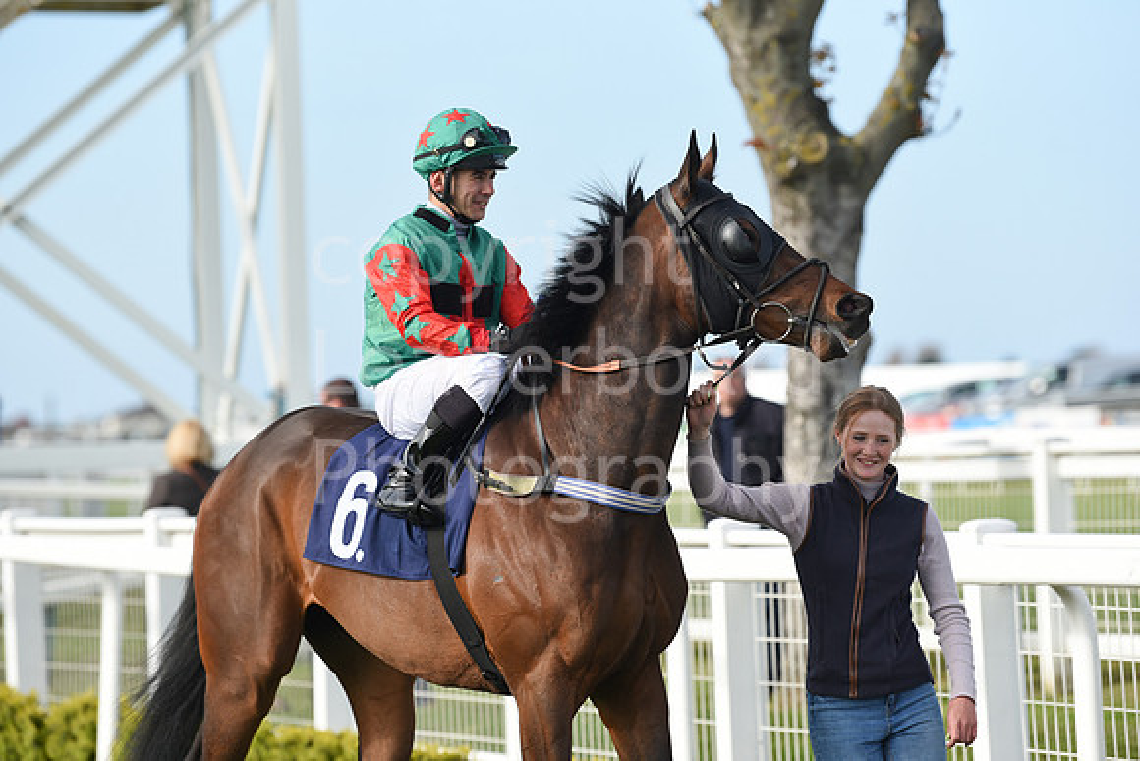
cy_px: 380
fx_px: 6335
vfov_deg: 6.9
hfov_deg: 10.3
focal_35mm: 200
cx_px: 570
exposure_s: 1/2500
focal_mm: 200
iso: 400
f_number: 4.5
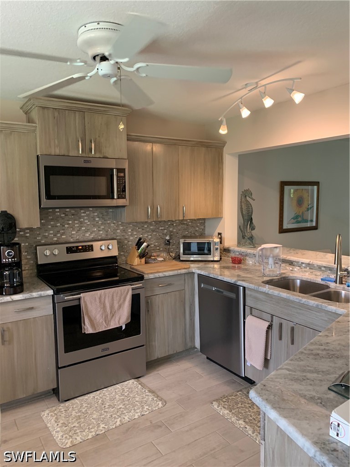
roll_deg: -1.2
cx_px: 175
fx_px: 351
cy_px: 234
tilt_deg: -3.3
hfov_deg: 53.1
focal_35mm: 26
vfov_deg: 67.3
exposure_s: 1/60
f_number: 1.8
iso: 160
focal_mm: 4.25
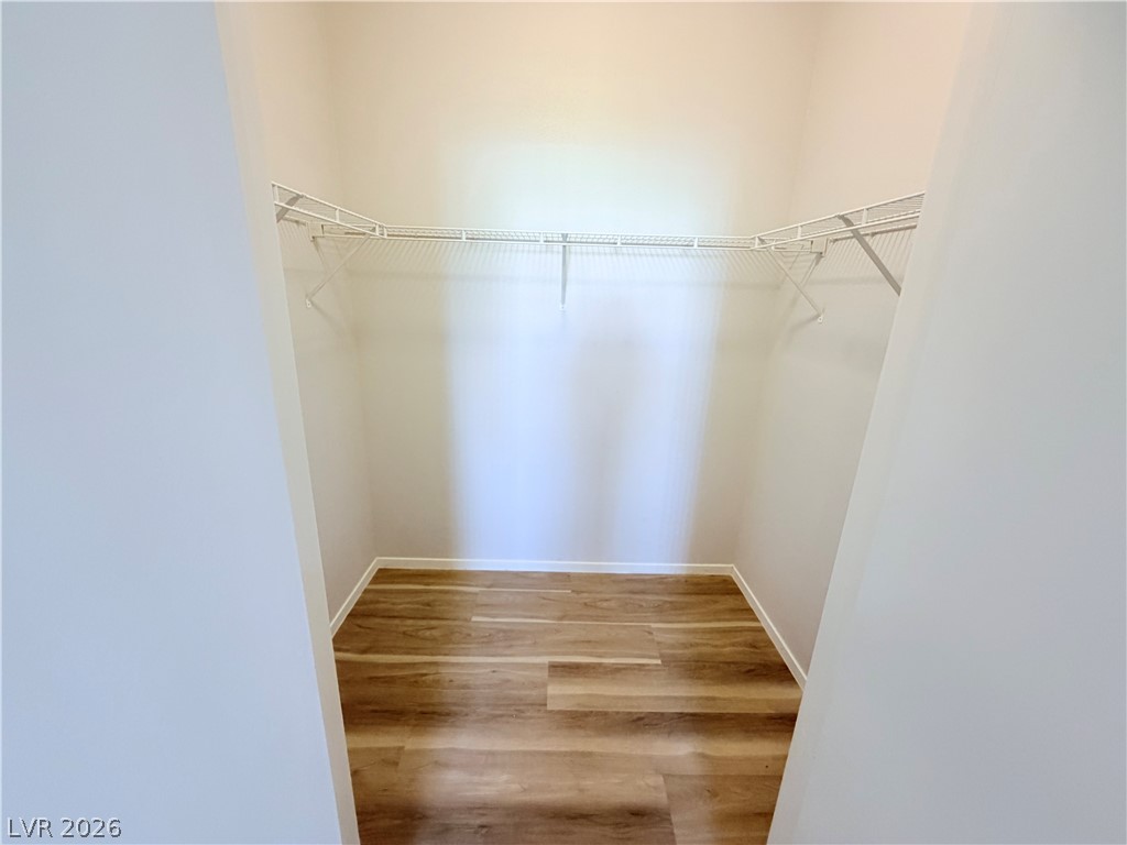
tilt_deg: -16.6
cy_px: 422
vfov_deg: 85.7
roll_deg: -1.6
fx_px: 456
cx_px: 564
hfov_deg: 102.1
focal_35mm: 14
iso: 320
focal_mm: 2.22
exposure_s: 1/60
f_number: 2.2
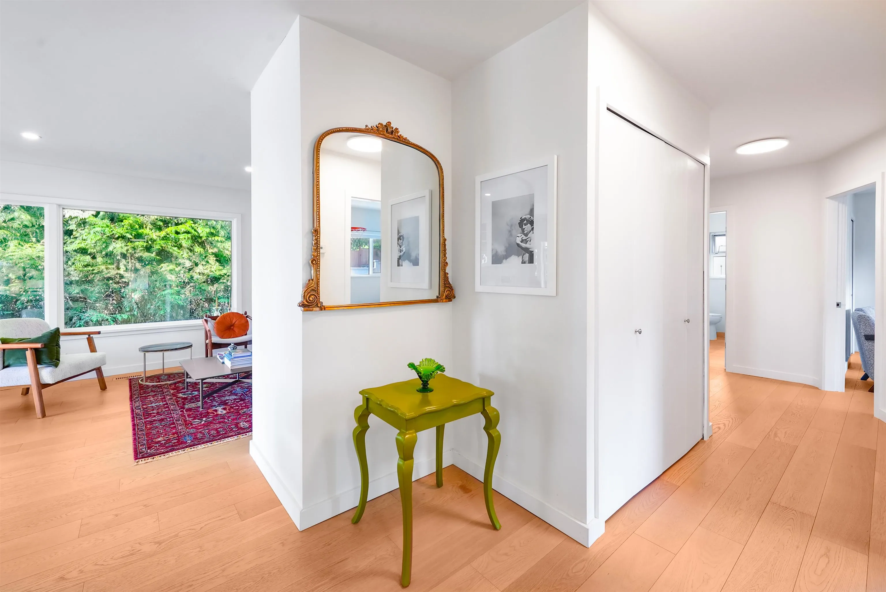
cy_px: 296
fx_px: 345
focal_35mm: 14
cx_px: 443
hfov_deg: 104.2
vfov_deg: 81.3
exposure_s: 1/125
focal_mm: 14
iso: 500
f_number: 10
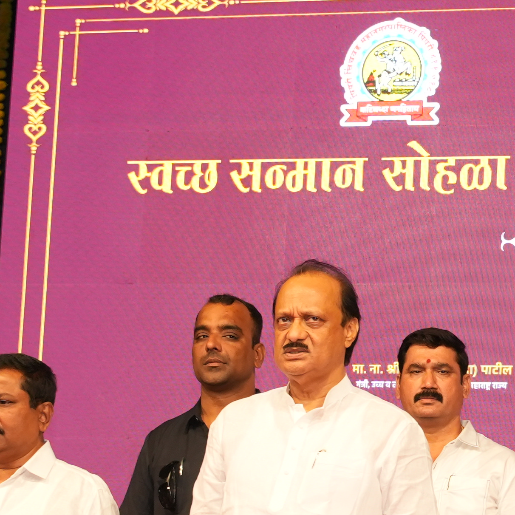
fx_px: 2895
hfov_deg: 9.9
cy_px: 341
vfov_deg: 10.2
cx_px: 694
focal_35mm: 172
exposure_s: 1/160
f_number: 4
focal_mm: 35
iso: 1000
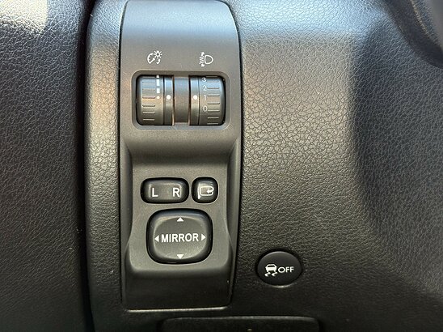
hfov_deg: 39.7
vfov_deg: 30.2
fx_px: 614
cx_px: 222
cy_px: 166
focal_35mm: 48
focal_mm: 6.76
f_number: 1.78
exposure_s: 1/93
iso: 160
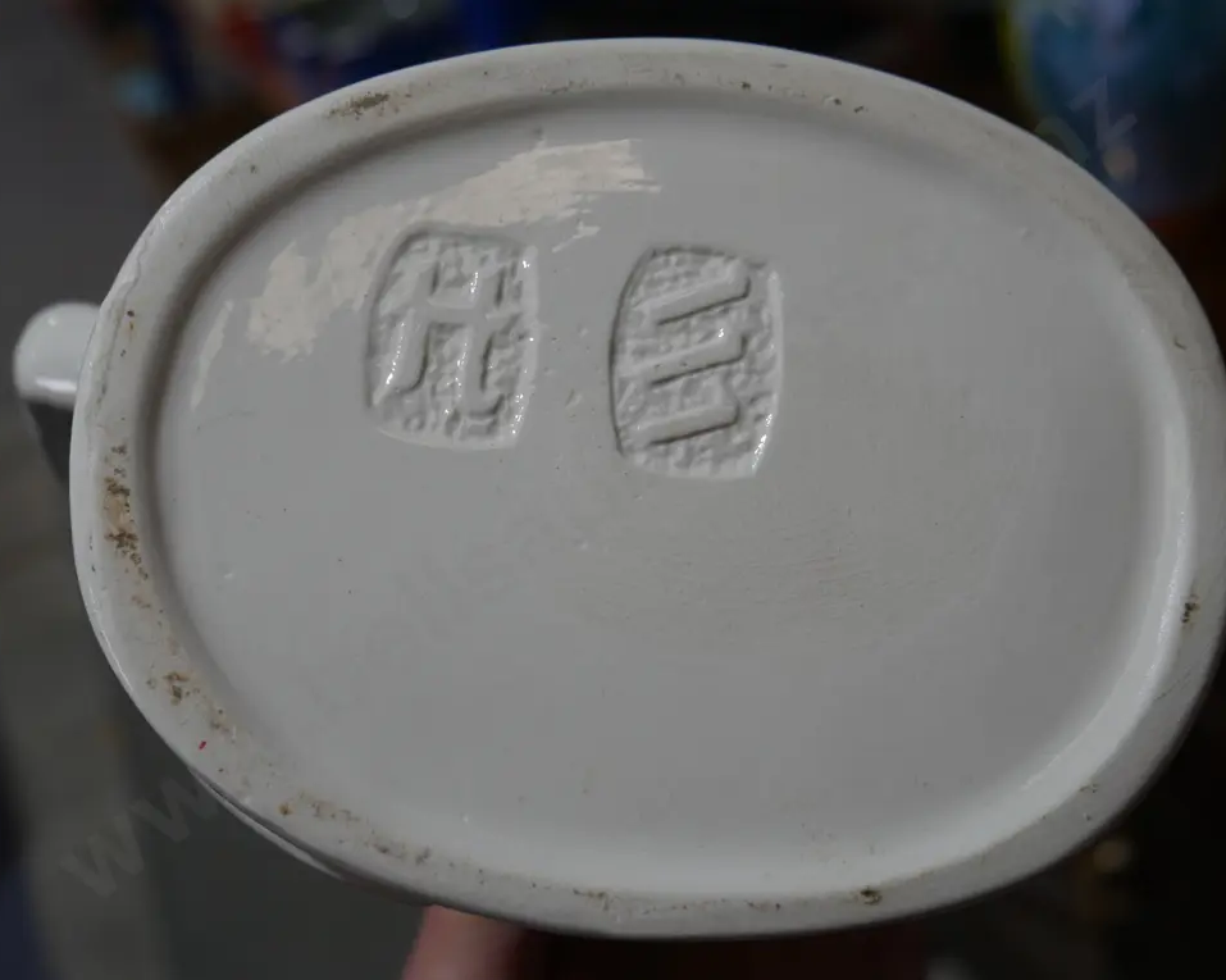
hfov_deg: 40.3
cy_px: 491
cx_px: 596
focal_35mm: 46
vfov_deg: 32.7
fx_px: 1669
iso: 200
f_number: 4.7
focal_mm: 22
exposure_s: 1/125
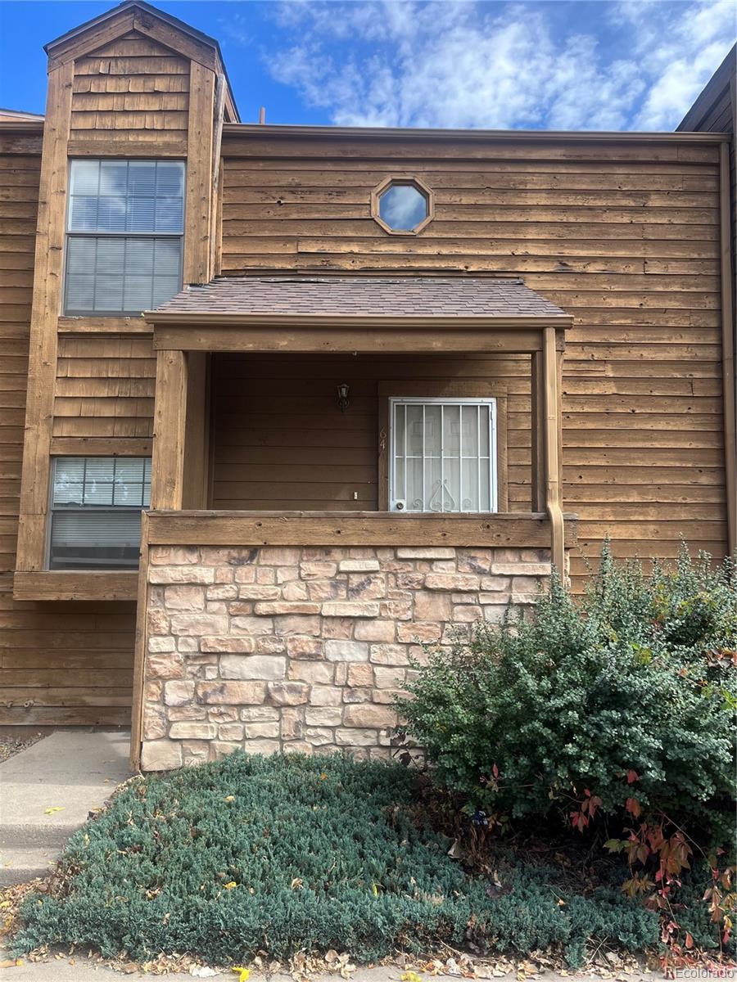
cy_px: 491
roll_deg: +0.0
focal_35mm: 26
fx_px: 738
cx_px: 368
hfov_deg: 53.1
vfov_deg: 67.3
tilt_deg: +6.2
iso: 50
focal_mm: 5.1
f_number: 1.6
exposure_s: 1/840
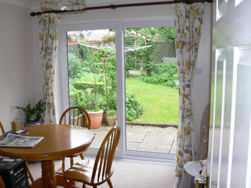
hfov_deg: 52.6
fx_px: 254
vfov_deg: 40.7
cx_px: 126
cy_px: 94
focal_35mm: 35
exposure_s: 1/60
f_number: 4
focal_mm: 7.4
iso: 80
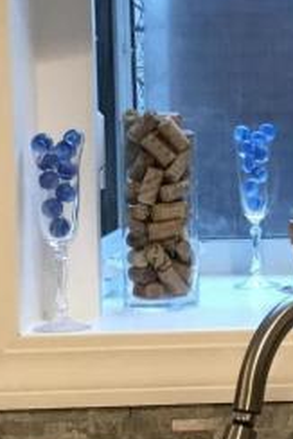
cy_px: 173
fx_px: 1487
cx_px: 374
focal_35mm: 122
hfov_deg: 11.0
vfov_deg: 16.8
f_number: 1.8
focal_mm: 3.99
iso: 40
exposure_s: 1/17
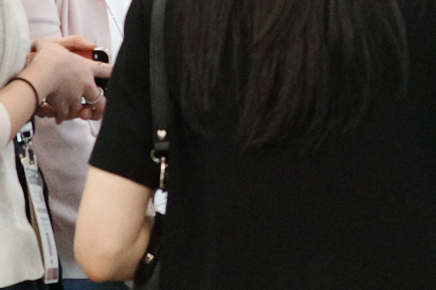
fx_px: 2131
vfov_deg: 7.6
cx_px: 497
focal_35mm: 176
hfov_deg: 11.5
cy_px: -161
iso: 5000
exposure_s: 1/250
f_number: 2.8
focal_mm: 26
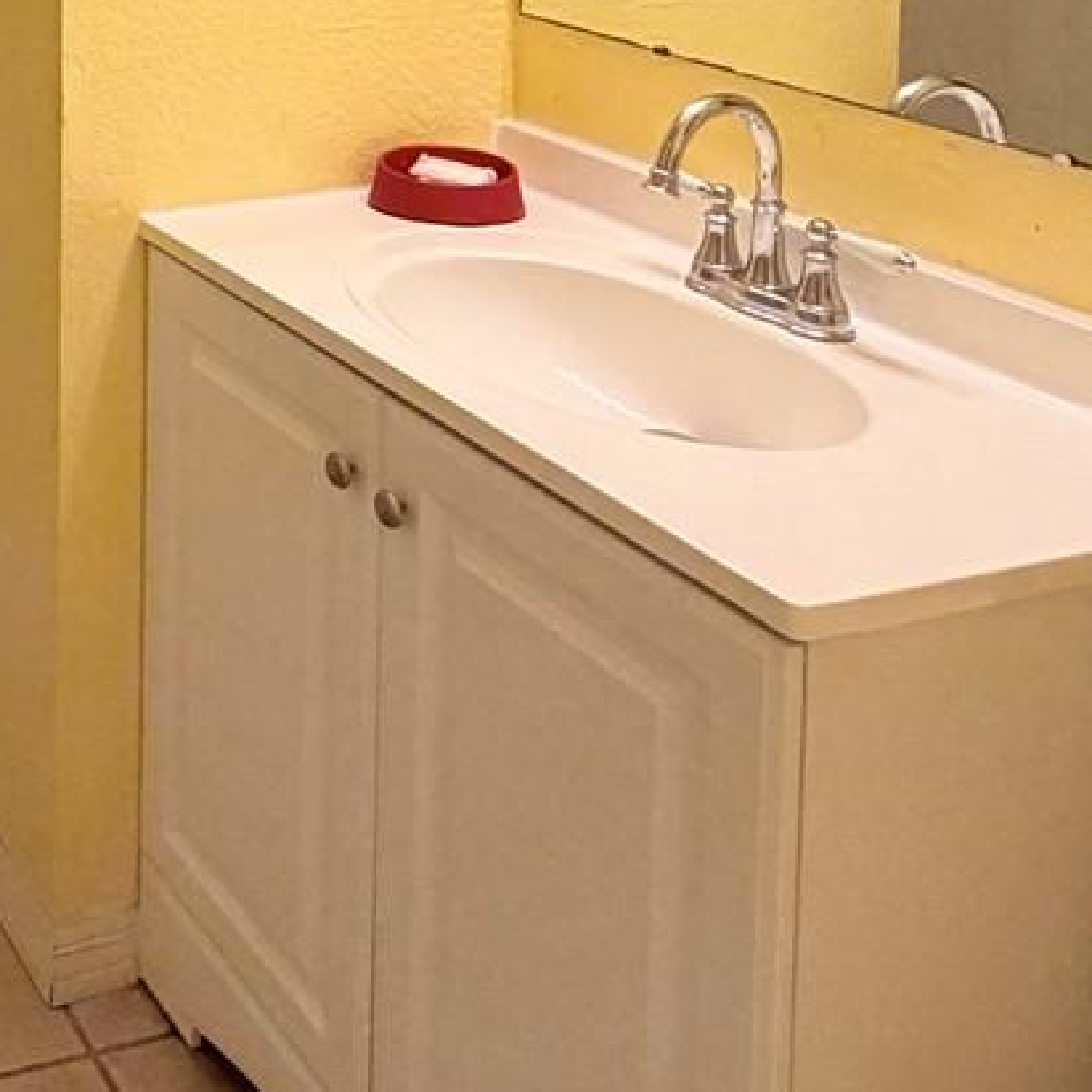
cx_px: -286
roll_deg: +0.7
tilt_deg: -3.7
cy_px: -228
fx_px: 1713
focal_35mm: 48
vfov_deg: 30.0
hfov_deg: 29.3
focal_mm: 2.22
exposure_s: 1/60
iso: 160
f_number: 2.2
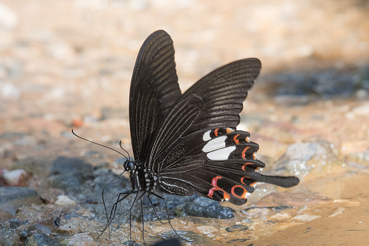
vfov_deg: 1.9
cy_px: 148
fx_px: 7390
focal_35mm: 721
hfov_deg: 2.9
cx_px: 222
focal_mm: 400
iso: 800
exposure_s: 1/200
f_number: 10
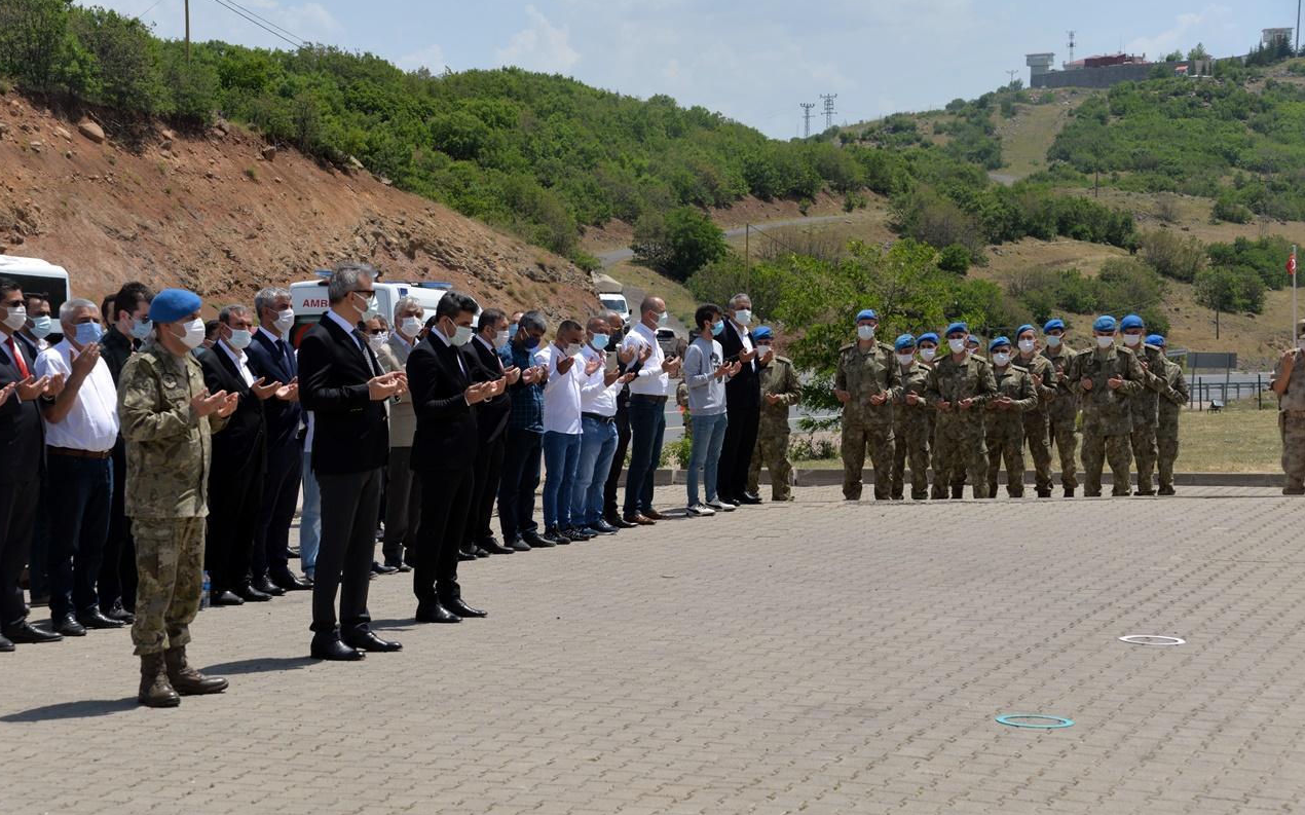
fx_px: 2631
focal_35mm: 74
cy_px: 417
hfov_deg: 27.9
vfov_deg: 17.6
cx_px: 648
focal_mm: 72
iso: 110
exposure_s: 1/250
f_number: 8
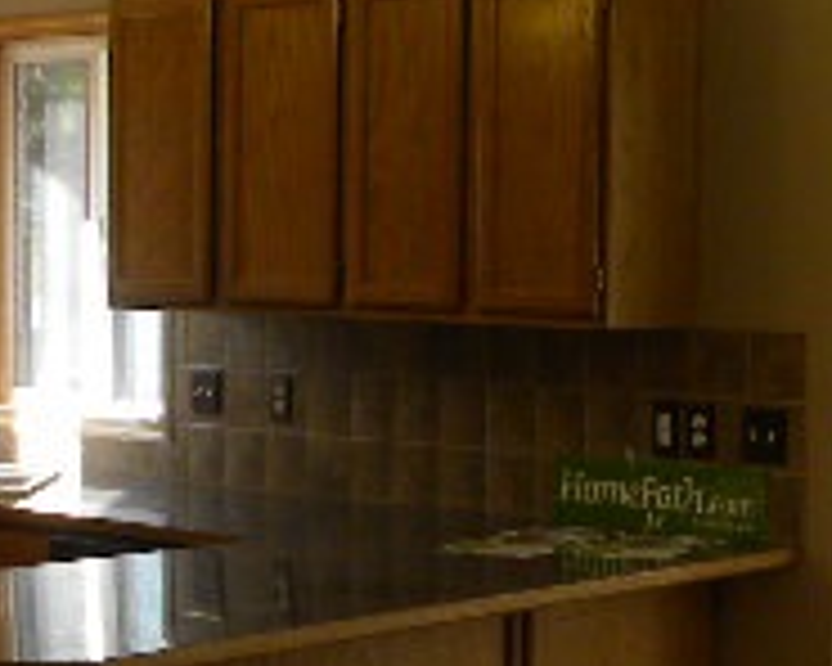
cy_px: 405
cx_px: 1057
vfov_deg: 17.4
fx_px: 2167
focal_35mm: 88
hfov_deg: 20.1
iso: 64
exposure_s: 1/77.5
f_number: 2.8
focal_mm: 4.6
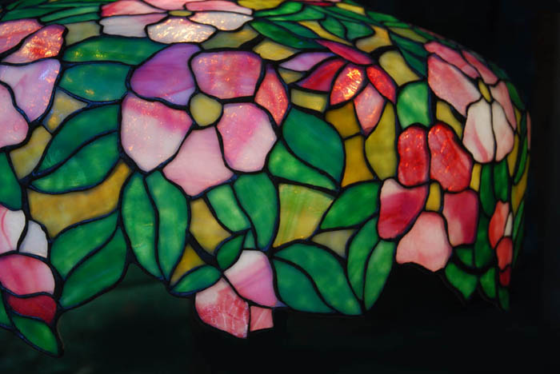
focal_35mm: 57
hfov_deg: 35.0
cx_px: 280
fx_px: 887
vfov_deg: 23.8
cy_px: 187
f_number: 4.2
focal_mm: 38
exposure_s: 1/100
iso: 560
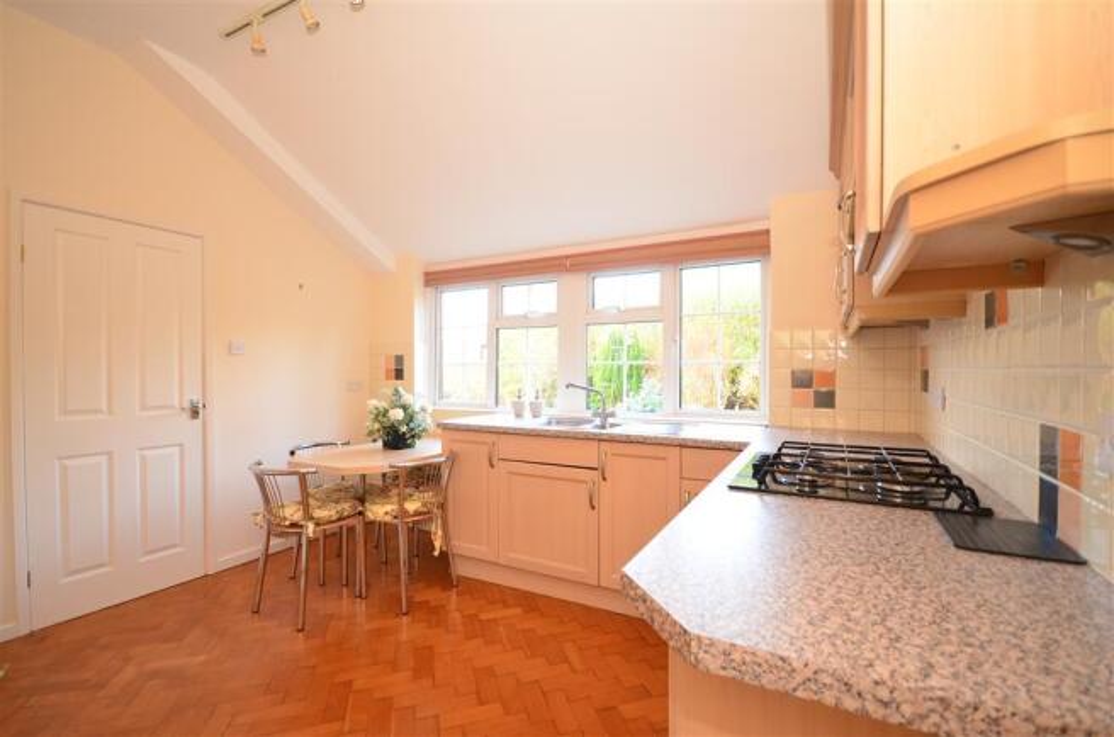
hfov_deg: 95.1
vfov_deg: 71.8
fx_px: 509
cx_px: 557
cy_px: 368
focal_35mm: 16
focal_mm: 11
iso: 200
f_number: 5
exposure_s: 1/6
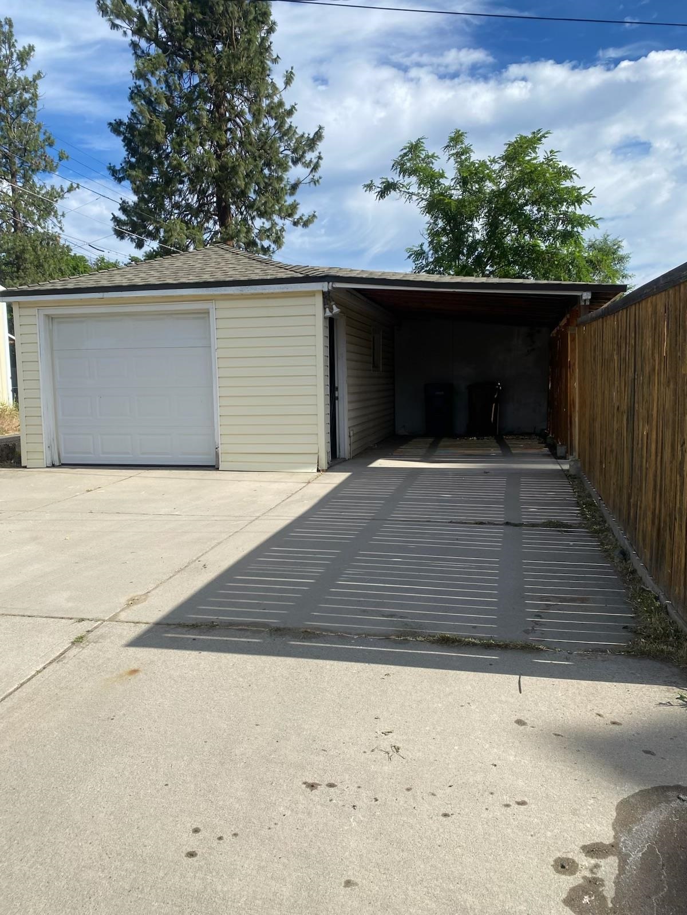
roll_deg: +0.6
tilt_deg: -5.0
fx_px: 688
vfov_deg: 67.3
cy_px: 458
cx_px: 344
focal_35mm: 26
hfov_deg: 53.1
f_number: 1.8
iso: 32
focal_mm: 4.25
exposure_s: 1/2817
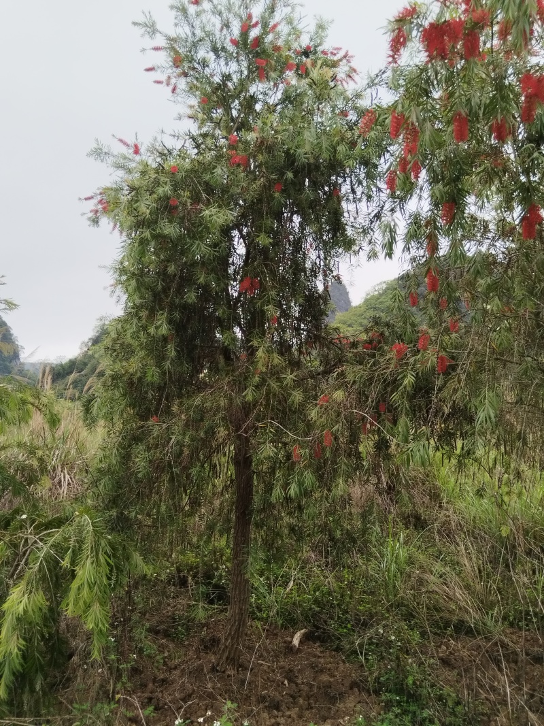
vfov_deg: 67.3
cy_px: 363
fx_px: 545
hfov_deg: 53.1
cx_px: 272
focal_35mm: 26
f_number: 1.9
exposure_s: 1/150
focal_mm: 4.95
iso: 100
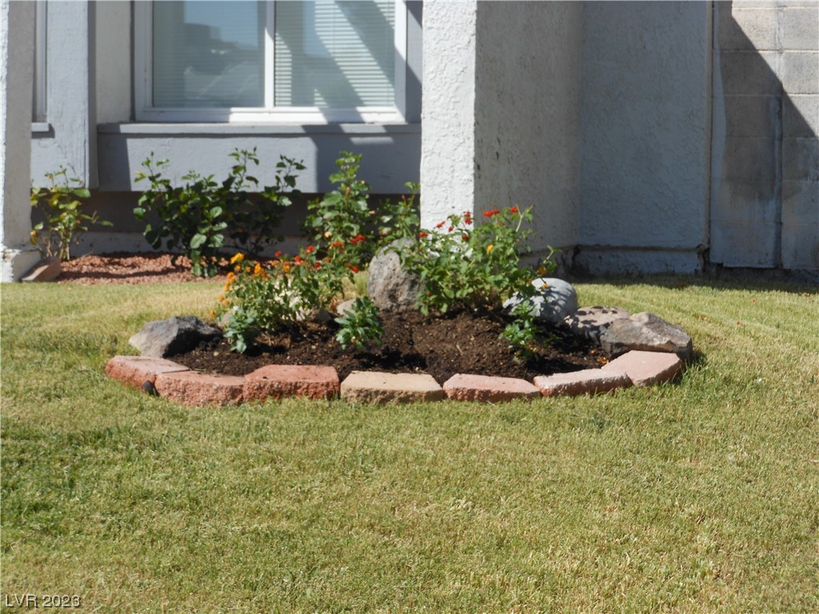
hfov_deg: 22.5
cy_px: 307
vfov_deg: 17.0
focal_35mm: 87
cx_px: 410
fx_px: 2058
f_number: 5.3
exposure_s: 1/400
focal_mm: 15.6
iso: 80
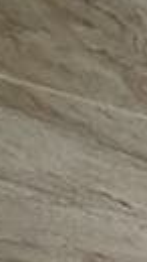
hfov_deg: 9.6
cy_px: 588
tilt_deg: -12.8
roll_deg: +1.6
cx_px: 469
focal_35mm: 90
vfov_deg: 15.7
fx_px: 624
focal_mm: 2.22
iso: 125
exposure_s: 1/120
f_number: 2.2
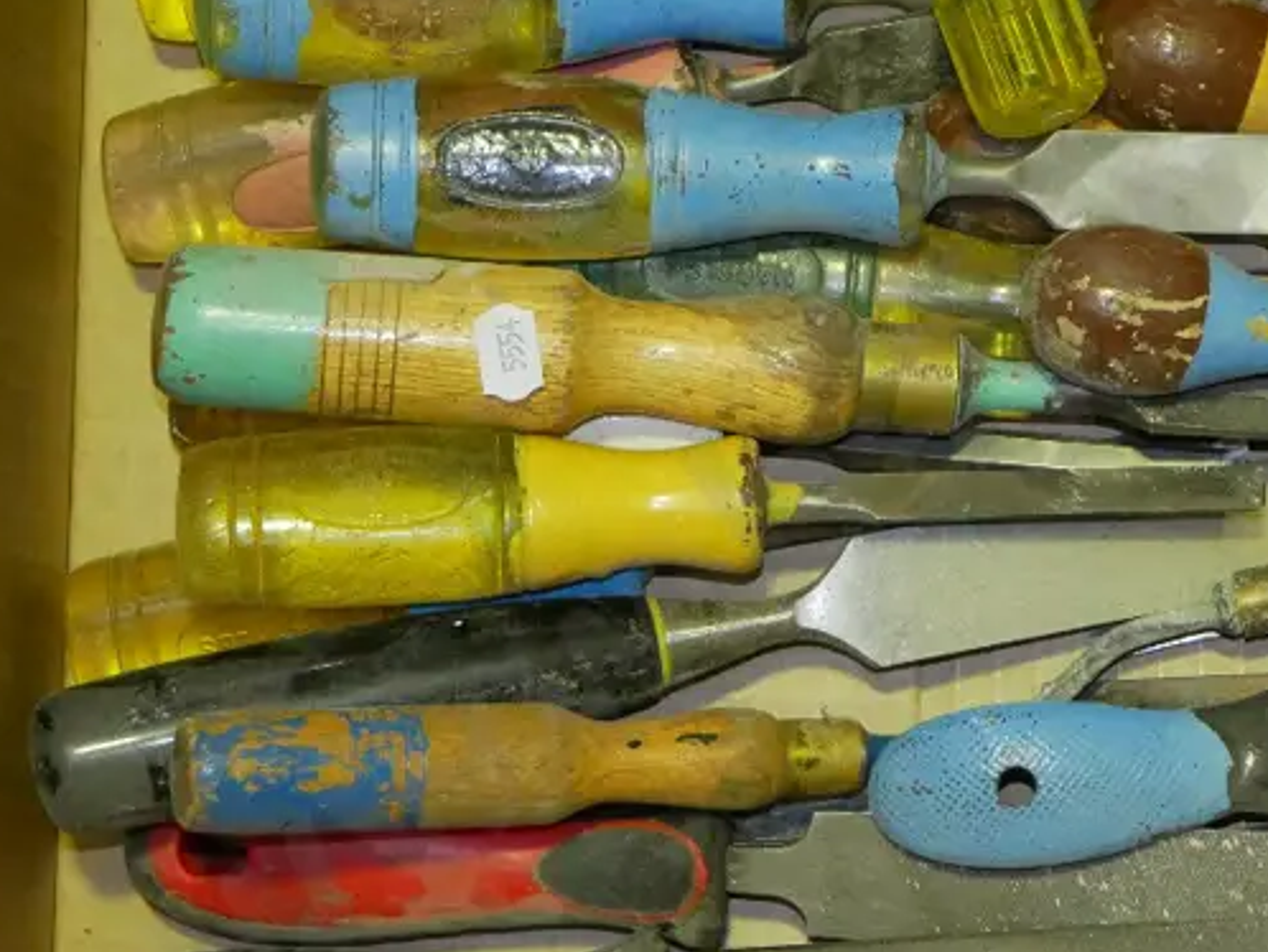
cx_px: 1225
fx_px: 5277
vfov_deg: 10.3
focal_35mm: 144
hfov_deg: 13.5
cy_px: 202
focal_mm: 35
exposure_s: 1/100
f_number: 5.6
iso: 3200
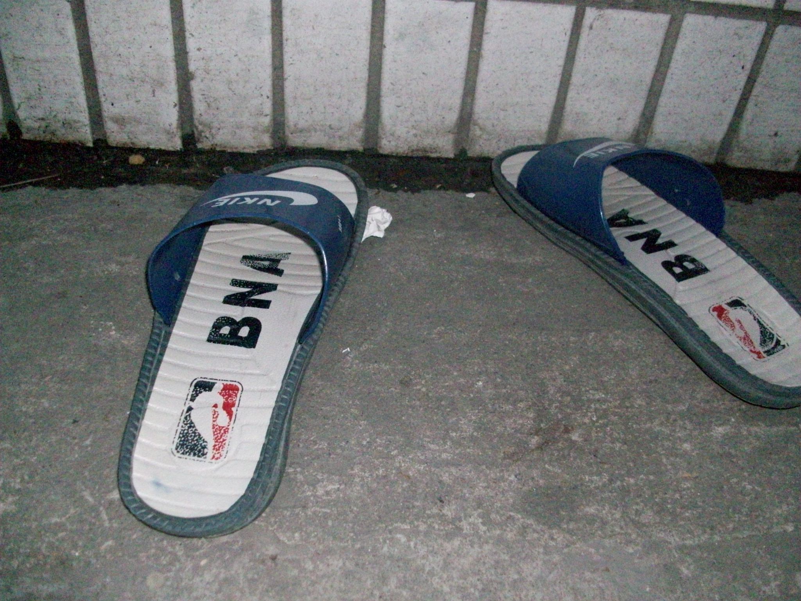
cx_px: 400
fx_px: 787
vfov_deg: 41.8
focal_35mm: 34
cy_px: 300
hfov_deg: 54.0
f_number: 2.8
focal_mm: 5.7
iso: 800
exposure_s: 1/128
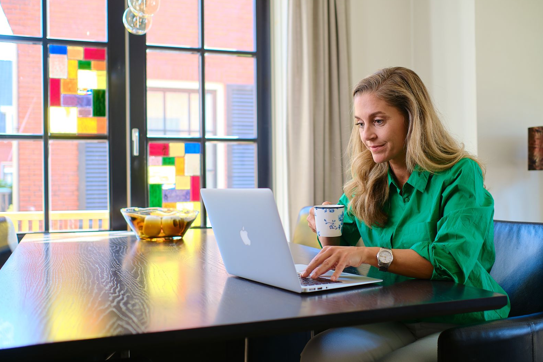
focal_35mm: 36
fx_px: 543
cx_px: 273
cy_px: 176
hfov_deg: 53.1
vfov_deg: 36.9
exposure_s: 1/60
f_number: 2
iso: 400
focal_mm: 23
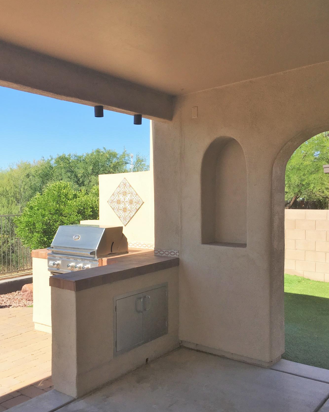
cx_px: 161
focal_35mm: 34
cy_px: 220
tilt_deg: -1.7
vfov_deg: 52.8
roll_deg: +0.3
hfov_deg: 43.4
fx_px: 414
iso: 25
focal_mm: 4.15
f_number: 2.2
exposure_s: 1/1040
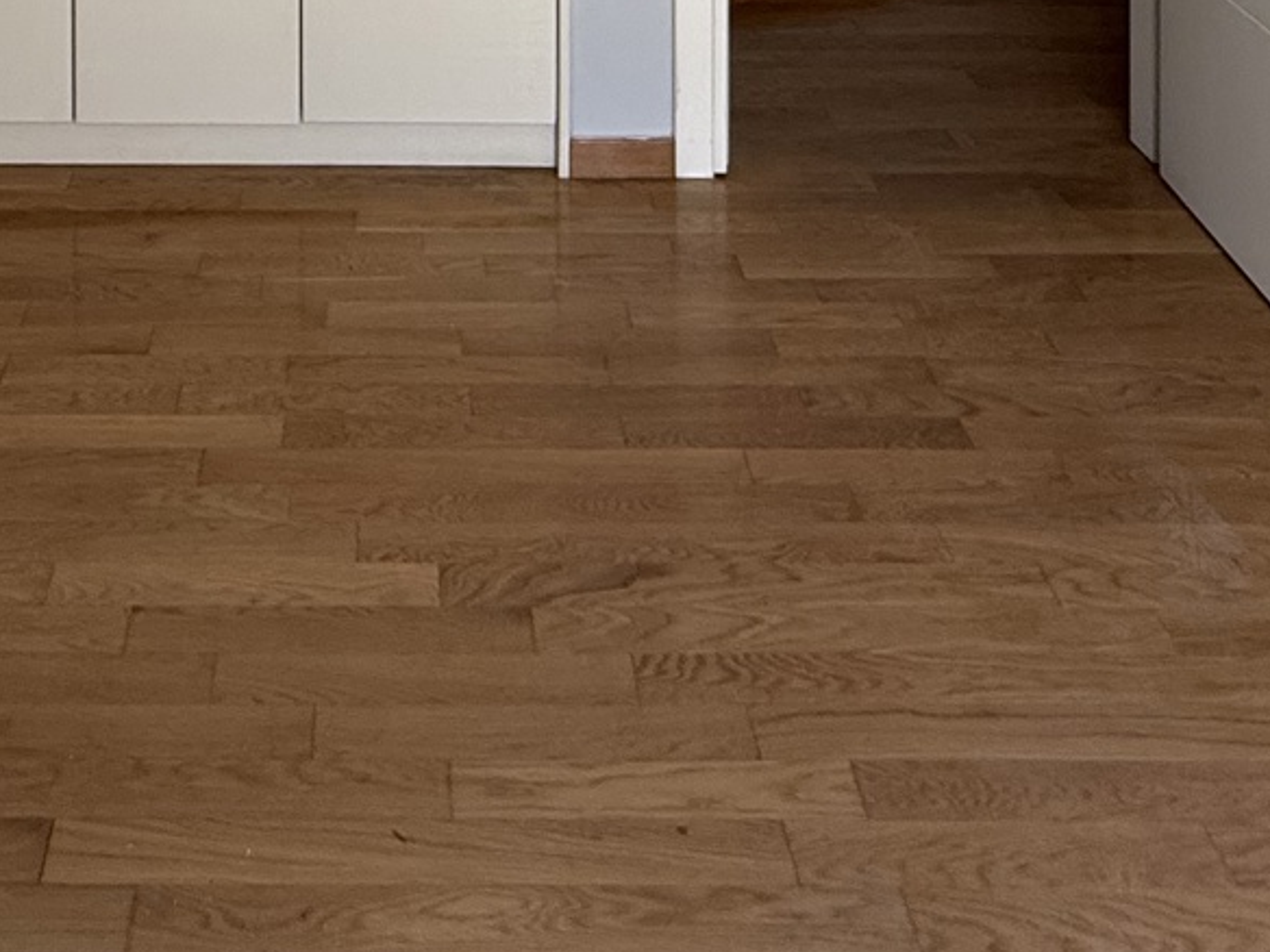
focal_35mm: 46
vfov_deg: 23.3
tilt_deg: -0.2
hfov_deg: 40.5
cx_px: 381
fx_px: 1688
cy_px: -580
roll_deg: -0.1
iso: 100
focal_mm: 2.22
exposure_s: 1/99
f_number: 2.2
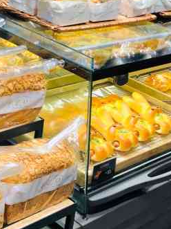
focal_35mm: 79
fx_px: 521
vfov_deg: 23.9
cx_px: 39
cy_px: 16
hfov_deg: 18.5
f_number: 1.8
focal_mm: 3.99
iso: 25
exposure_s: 1/50
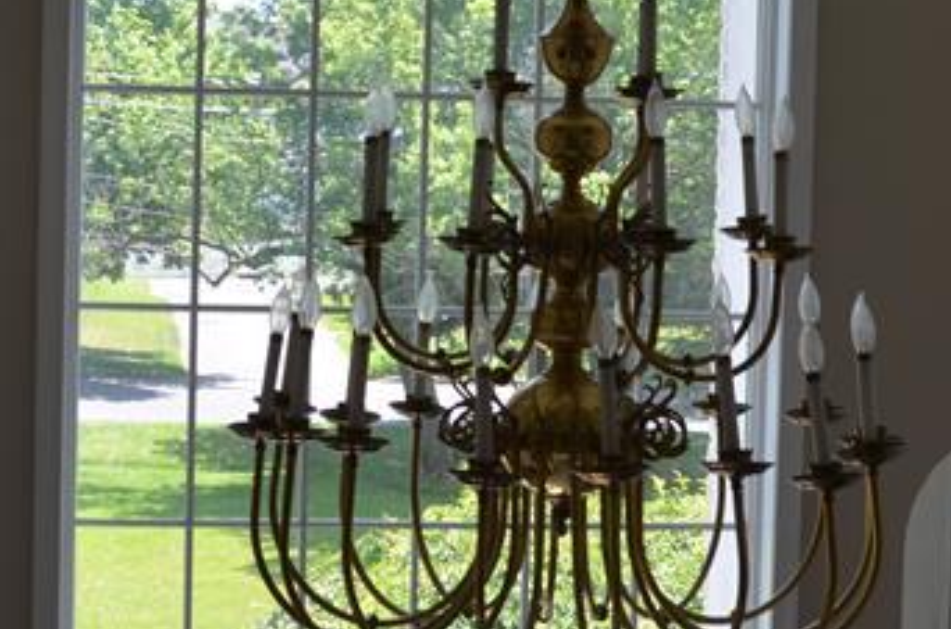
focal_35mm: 86
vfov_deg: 15.8
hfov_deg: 23.7
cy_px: 230
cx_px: 377
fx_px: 2266
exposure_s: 1/125
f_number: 5.6
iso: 220
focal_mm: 18
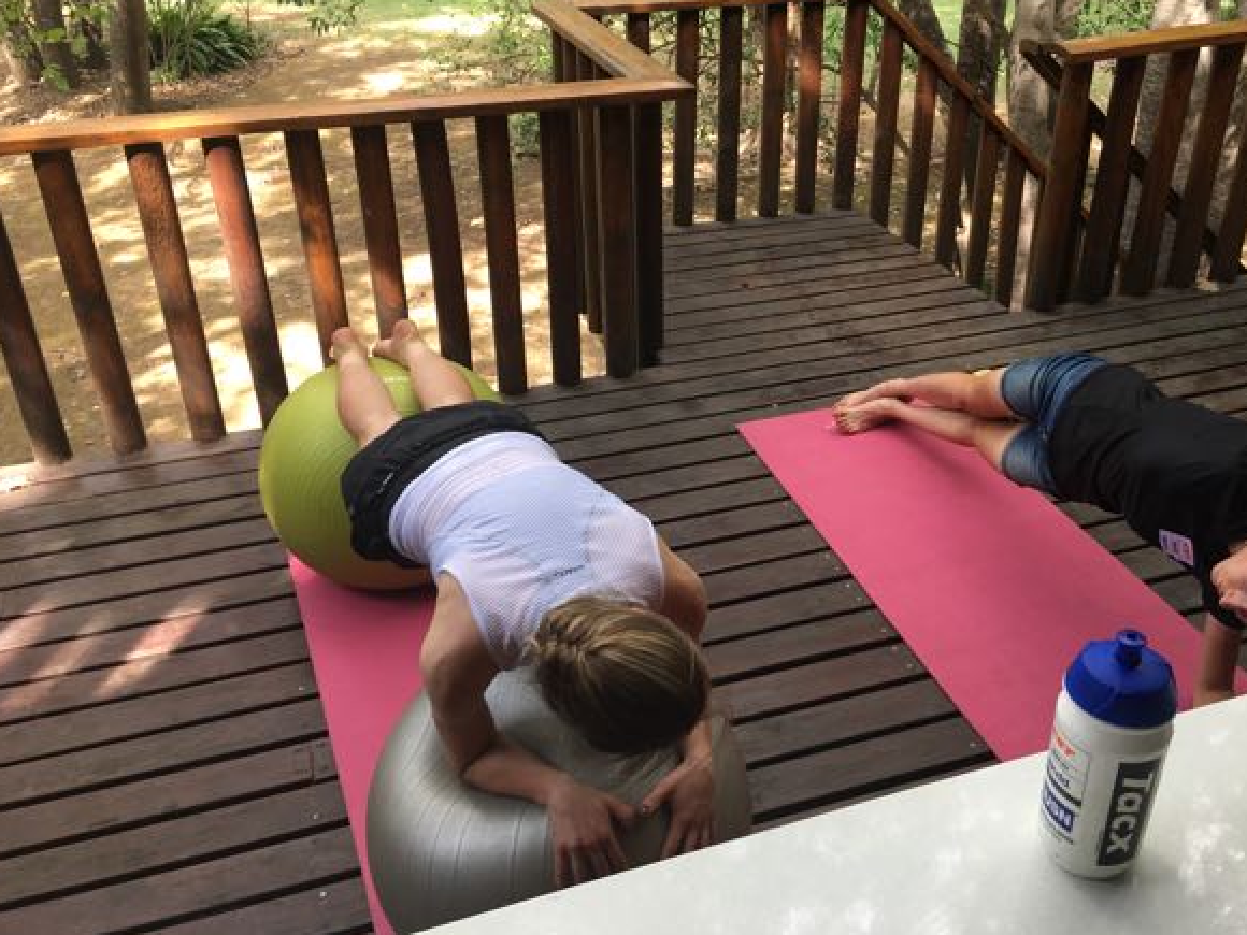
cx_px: 677
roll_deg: +2.1
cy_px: 426
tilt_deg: -30.5
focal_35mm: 32
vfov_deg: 44.1
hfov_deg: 56.7
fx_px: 1153
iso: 25
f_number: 2.2
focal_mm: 4.15
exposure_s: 1/50
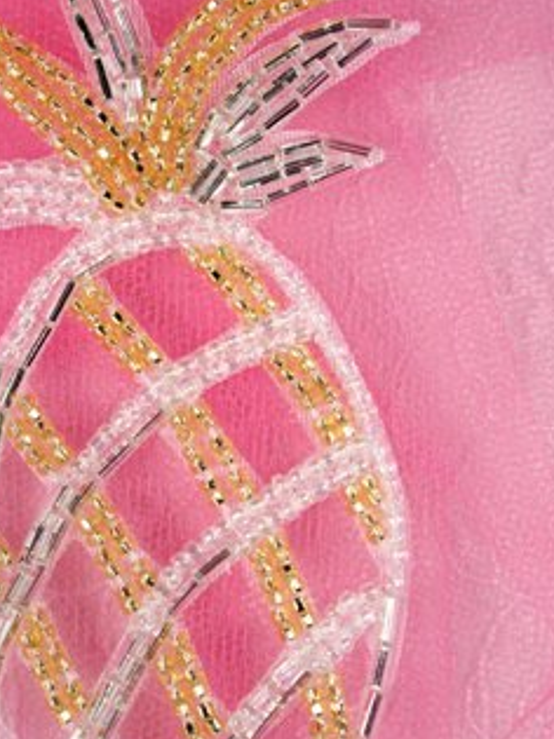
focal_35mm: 73
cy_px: 413
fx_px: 1559
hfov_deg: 20.1
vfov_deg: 26.7
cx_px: 184
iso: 80
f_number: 4.7
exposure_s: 1/180
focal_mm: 8.3
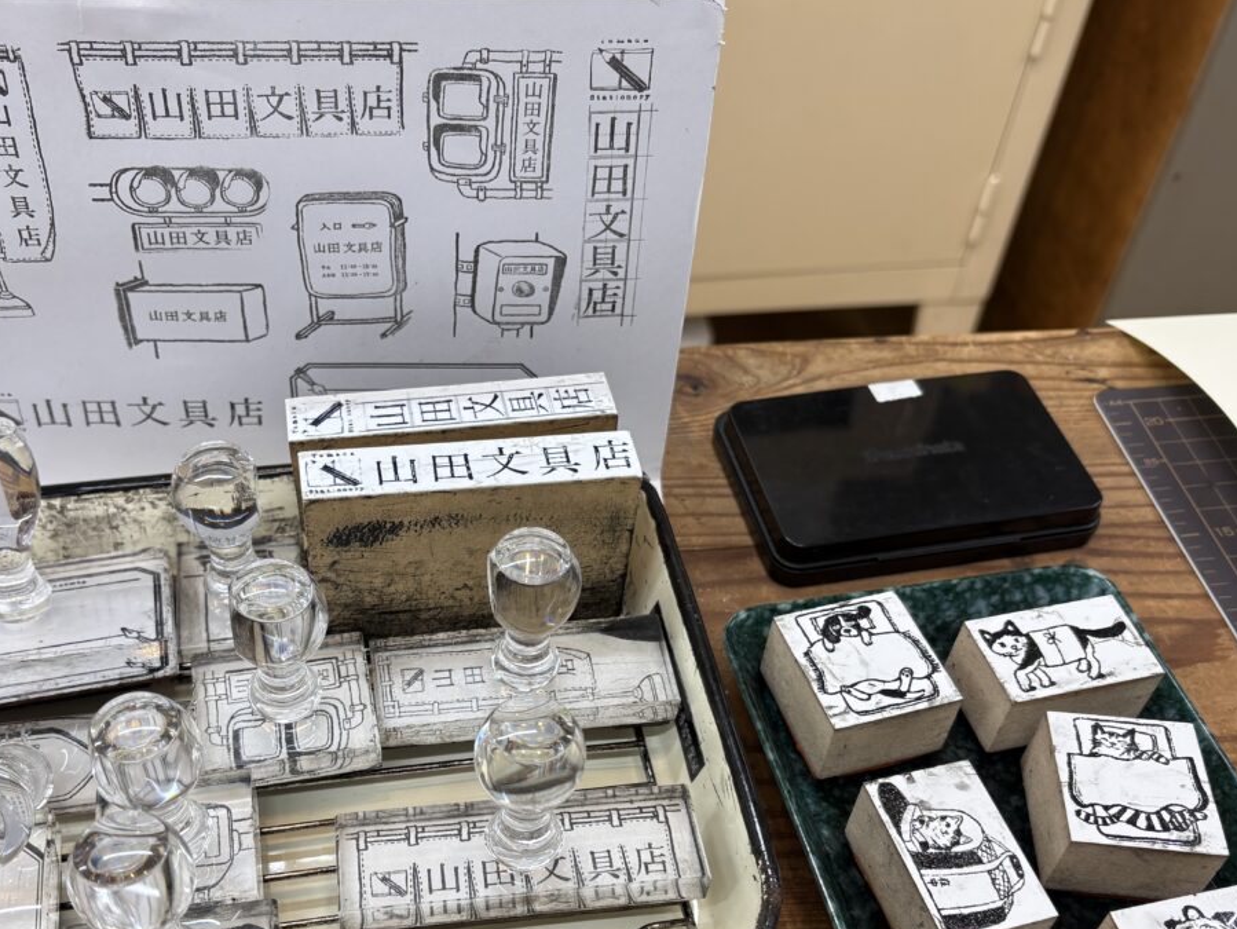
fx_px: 1323
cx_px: 538
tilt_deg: -49.4
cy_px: 634
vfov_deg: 38.2
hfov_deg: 50.0
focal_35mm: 37
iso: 40
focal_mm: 5.96
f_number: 1.6
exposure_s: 1/100
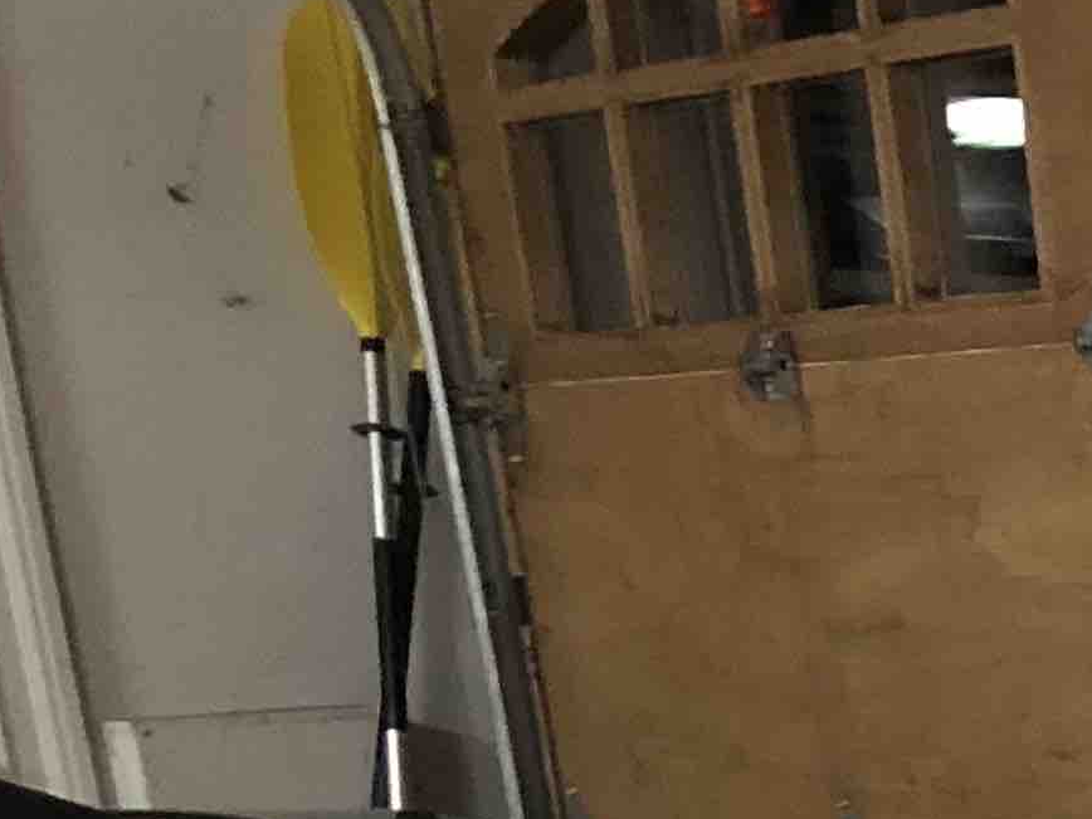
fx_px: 4101
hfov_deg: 12.9
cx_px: 2280
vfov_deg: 10.3
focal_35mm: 130
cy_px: 1770
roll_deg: +3.1
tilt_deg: -17.8
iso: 160
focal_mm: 4
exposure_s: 1/4
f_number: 1.8
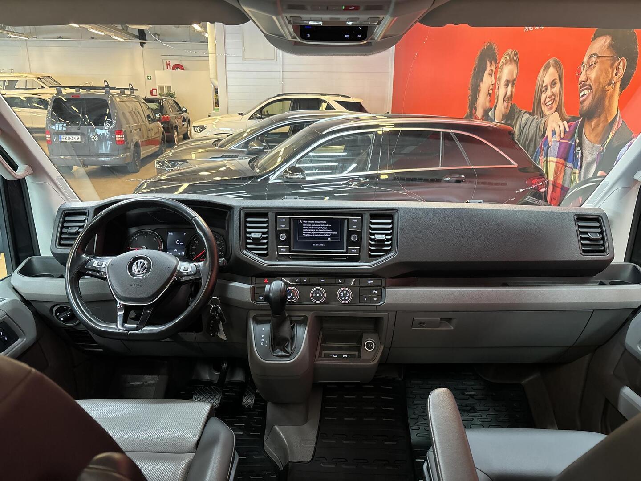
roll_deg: -1.0
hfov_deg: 67.3
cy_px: 240
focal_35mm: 26
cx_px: 320
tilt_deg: -17.1
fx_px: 481
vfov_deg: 53.1
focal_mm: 5.96
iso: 160
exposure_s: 1/58
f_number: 1.6
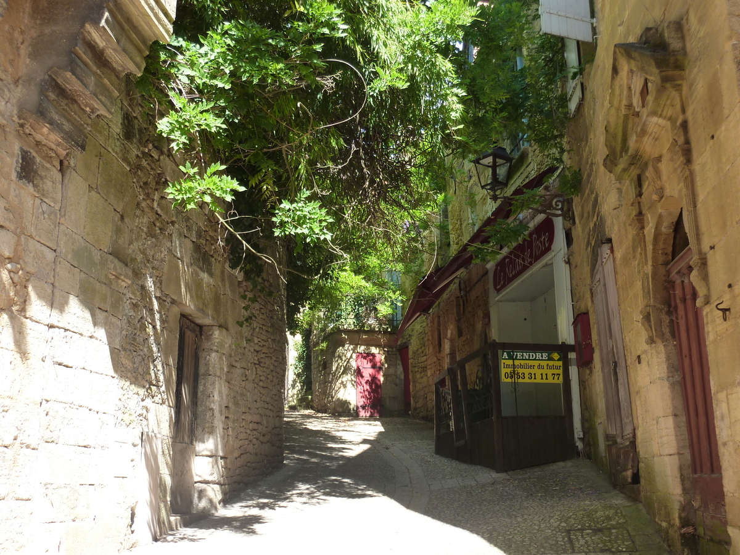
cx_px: 370
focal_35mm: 40
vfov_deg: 36.0
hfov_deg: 46.8
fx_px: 855
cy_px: 278
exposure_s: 1/125
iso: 125
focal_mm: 6.5
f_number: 4
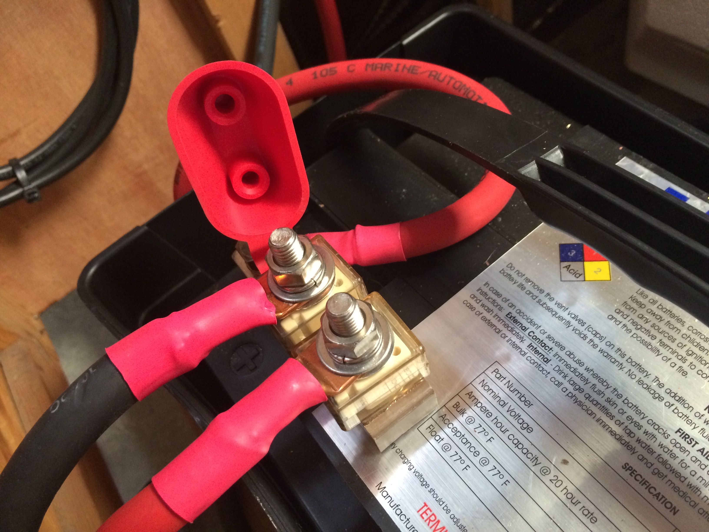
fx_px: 614
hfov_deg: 60.0
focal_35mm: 30
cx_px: 354
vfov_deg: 46.8
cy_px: 266
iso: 320
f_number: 2.2
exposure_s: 1/30
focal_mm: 4.12
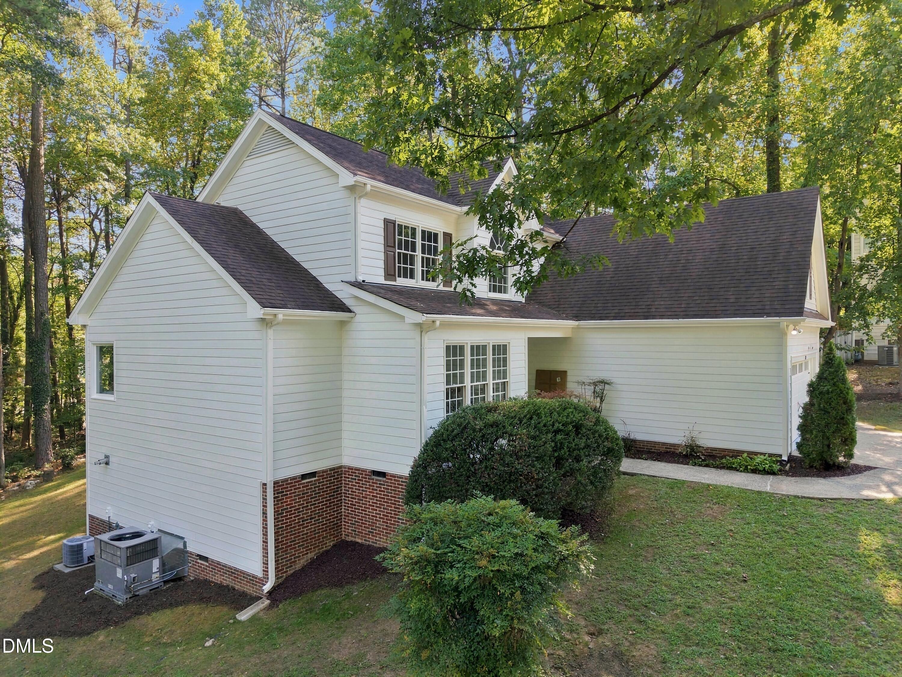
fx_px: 625
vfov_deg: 56.8
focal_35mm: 24
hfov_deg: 71.6
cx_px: 451
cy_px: 338
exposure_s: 1/160
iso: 100
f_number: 1.8
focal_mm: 8.7
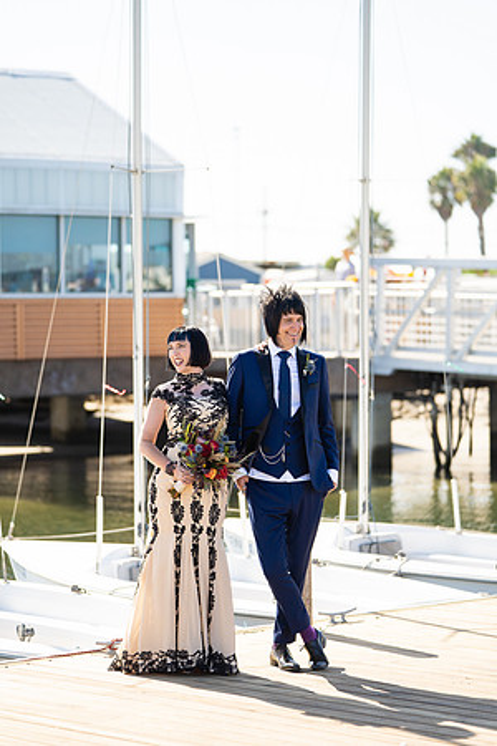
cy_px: 373
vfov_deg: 18.4
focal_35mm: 111
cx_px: 248
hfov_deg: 12.3
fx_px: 2298
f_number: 2.8
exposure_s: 1/1250
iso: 200
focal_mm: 111
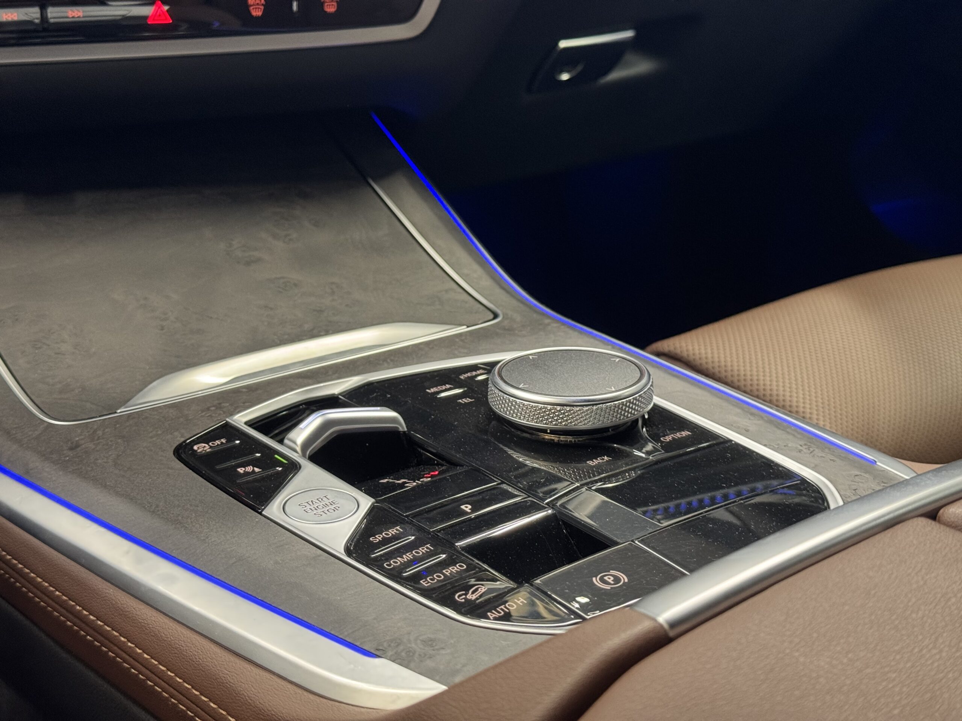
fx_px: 1334
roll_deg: -4.6
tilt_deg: -26.2
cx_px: 481
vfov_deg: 30.3
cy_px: 360
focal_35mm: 48
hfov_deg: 39.7
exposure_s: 1/40
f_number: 1.78
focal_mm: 6.76
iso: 320
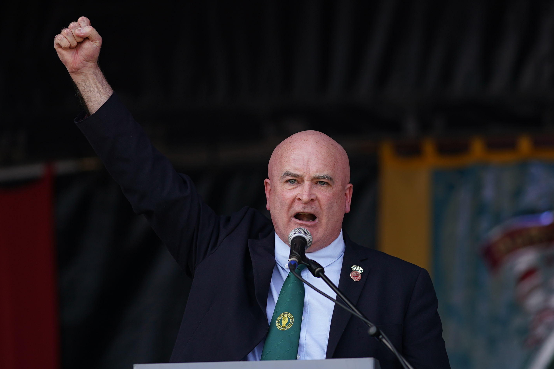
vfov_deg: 4.9
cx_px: 286
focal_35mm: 280
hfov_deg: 7.4
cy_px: 226
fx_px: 4308
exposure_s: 1/2500
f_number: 1.8
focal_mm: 135
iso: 200
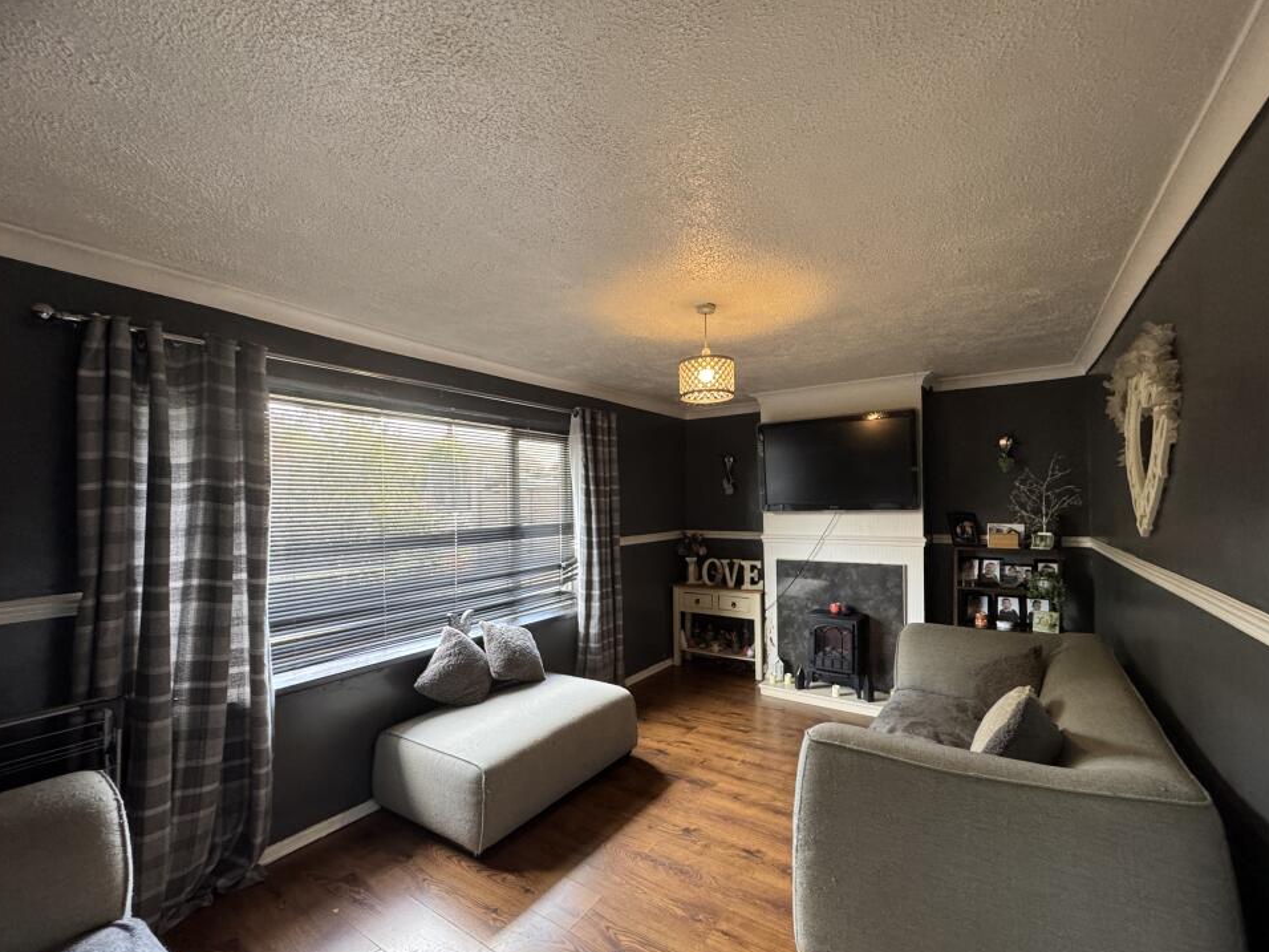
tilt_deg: -0.3
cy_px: 505
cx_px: 646
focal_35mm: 15
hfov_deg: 98.2
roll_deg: +1.5
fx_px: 550
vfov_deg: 81.7
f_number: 2.2
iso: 320
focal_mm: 2.22
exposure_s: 1/78
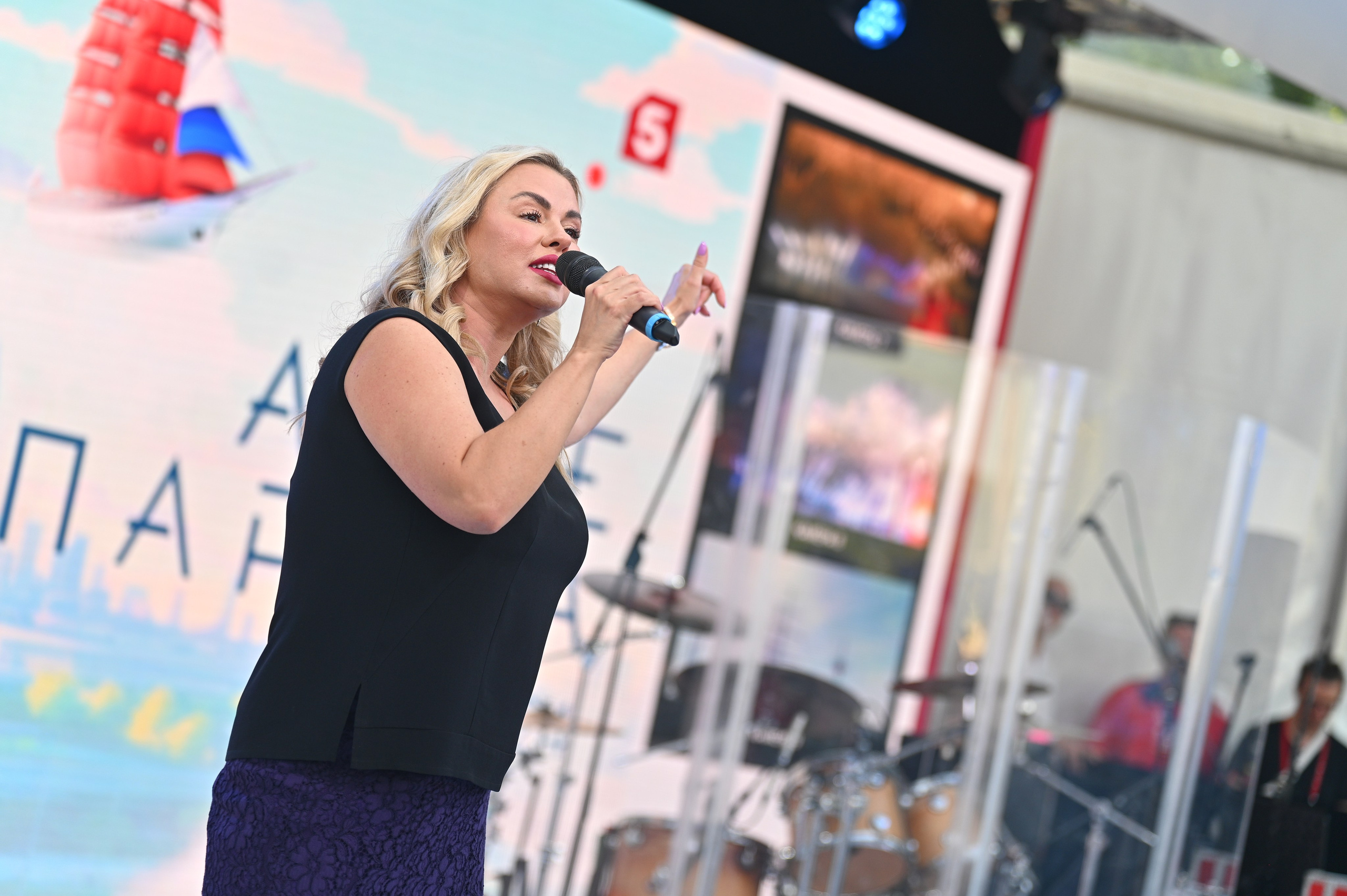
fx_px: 3253
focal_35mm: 87
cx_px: 674
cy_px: 448
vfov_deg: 15.7
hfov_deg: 23.4
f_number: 2.7
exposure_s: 1/250
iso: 100
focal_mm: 87
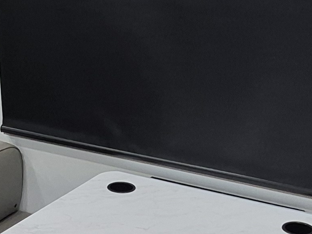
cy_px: 246
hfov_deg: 28.7
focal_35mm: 67
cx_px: 92
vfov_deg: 21.0
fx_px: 604
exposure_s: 1/60
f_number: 2.2
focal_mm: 1.74
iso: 250
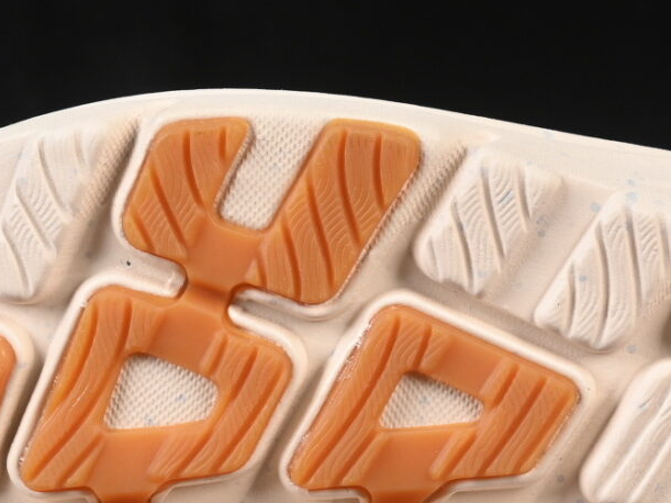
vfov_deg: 4.9
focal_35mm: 302
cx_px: 607
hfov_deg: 6.5
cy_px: 298
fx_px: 5853
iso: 160
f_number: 8
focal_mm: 50
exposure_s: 1/80
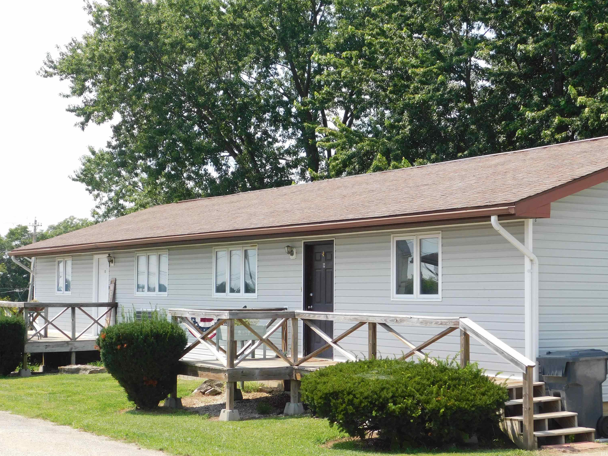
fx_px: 1054
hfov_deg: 32.2
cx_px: 308
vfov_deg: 24.4
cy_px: 226
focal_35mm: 60
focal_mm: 10.4
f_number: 4
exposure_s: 1/500
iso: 125
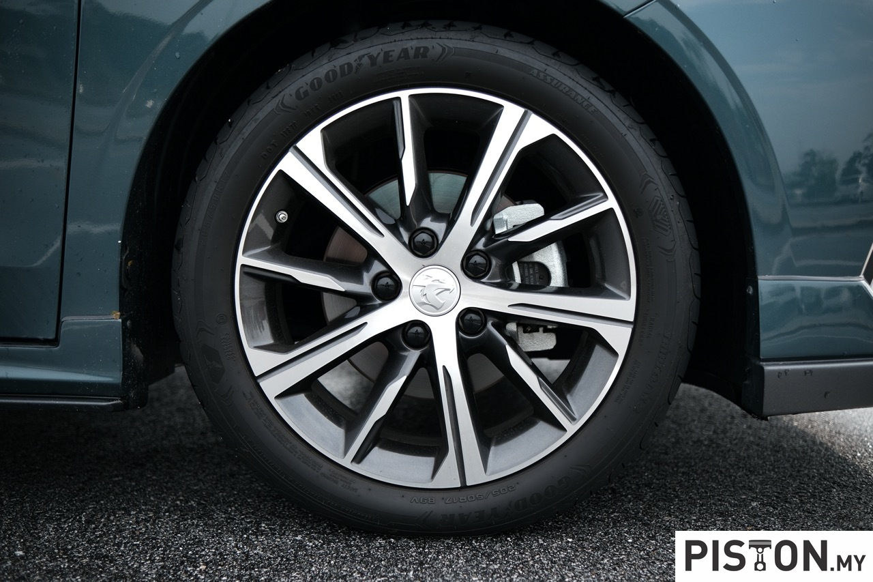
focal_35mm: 35
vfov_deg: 37.8
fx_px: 849
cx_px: 436
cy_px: 291
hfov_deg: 54.4
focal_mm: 23
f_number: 2
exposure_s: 1/500
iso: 80
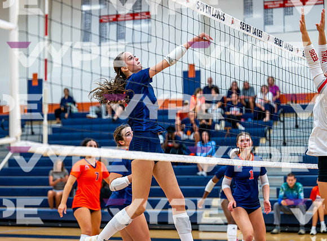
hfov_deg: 19.6
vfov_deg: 14.6
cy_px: 113
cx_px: 133
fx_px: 944
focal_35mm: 101
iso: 3200
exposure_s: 1/800
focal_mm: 86
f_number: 2.8
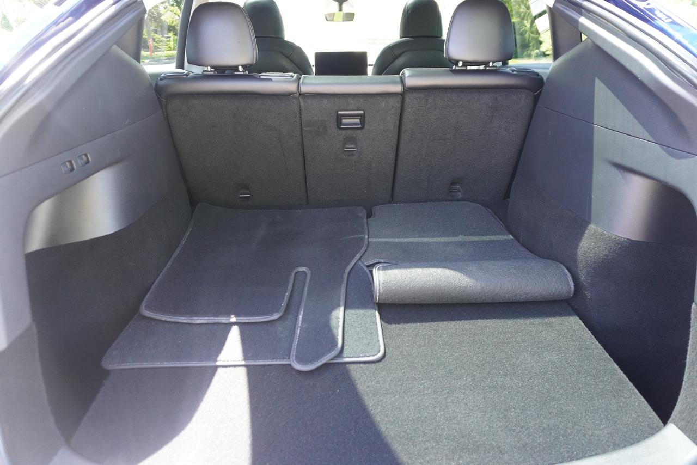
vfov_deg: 53.2
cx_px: 348
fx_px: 465
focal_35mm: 24
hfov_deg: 73.7
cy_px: 232
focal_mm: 16
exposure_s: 1/160
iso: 1600
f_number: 4
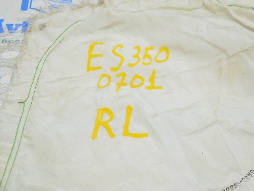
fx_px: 664
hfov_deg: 21.6
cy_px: 96
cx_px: 125
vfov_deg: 16.3
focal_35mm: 91
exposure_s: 1/20
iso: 400
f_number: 5.6
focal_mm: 55
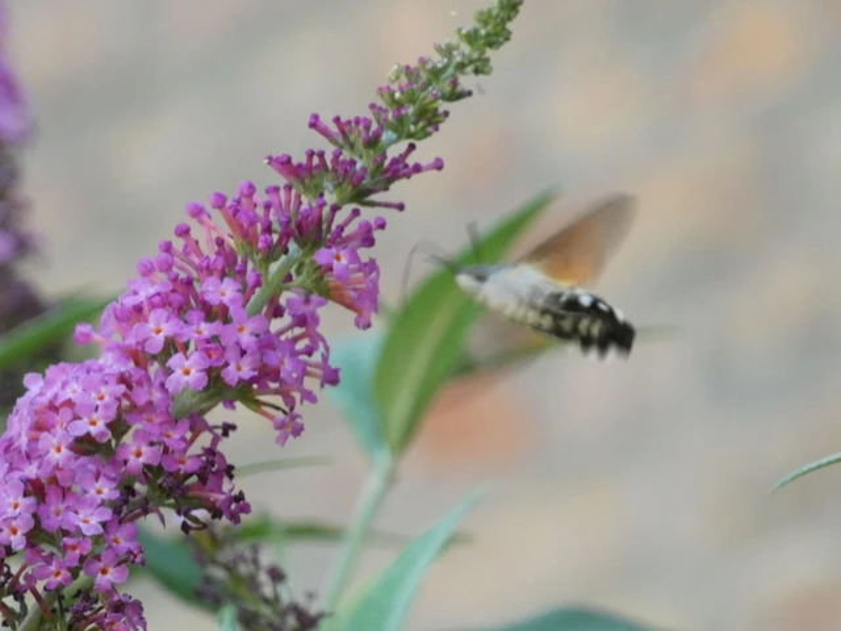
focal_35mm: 440
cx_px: 420
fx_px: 10690
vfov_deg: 3.4
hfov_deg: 4.5
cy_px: 316
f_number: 5.6
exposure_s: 1/100
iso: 640
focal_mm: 78.8
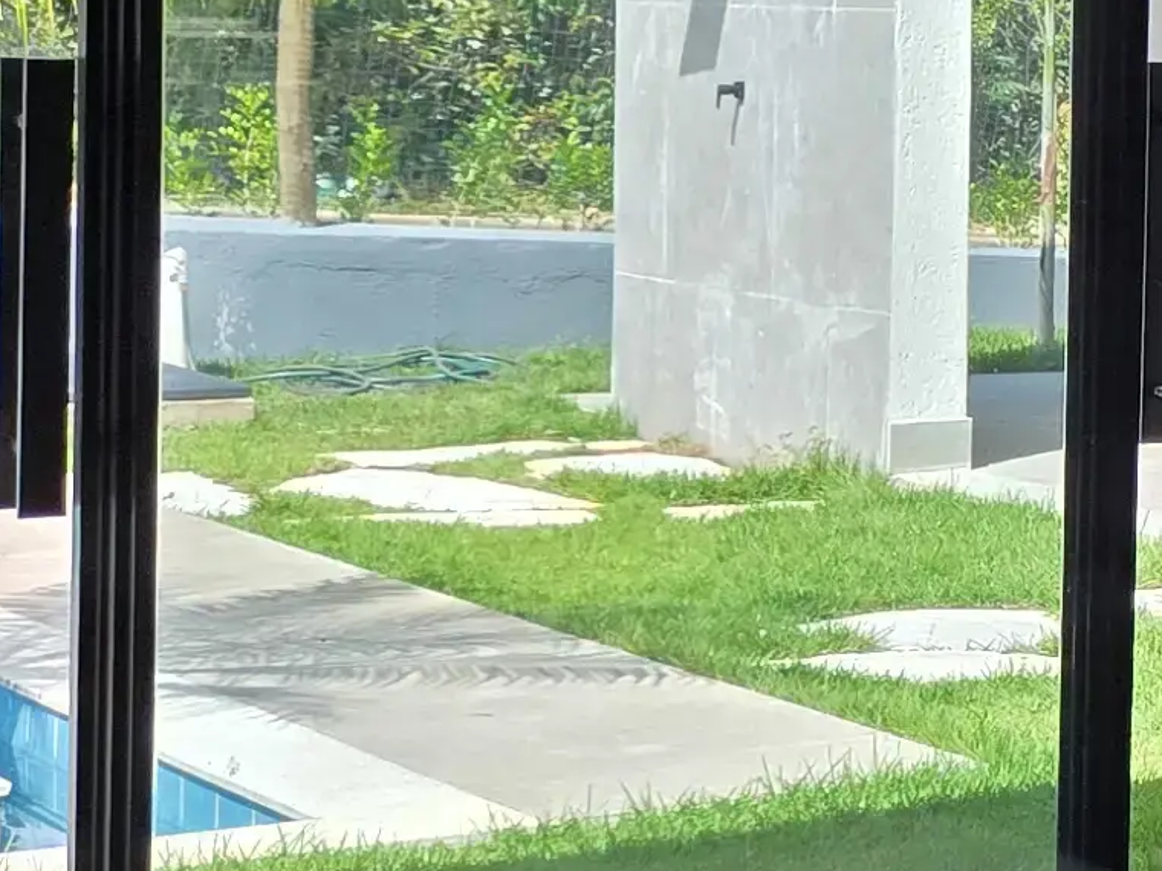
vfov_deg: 12.2
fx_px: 4062
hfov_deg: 13.0
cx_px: 2665
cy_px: 113
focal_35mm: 121
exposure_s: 1/1571
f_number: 1.8
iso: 80
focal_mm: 5.4
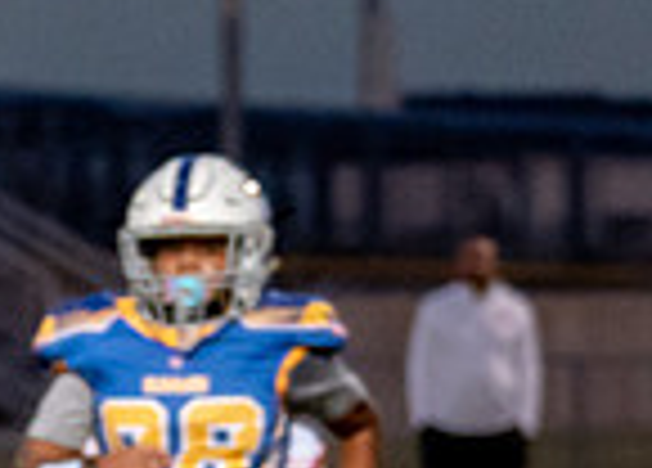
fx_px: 10384
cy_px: 1236
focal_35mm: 560
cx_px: -770
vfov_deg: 2.6
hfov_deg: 3.6
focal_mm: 70
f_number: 2.8
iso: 2000
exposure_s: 1/1000
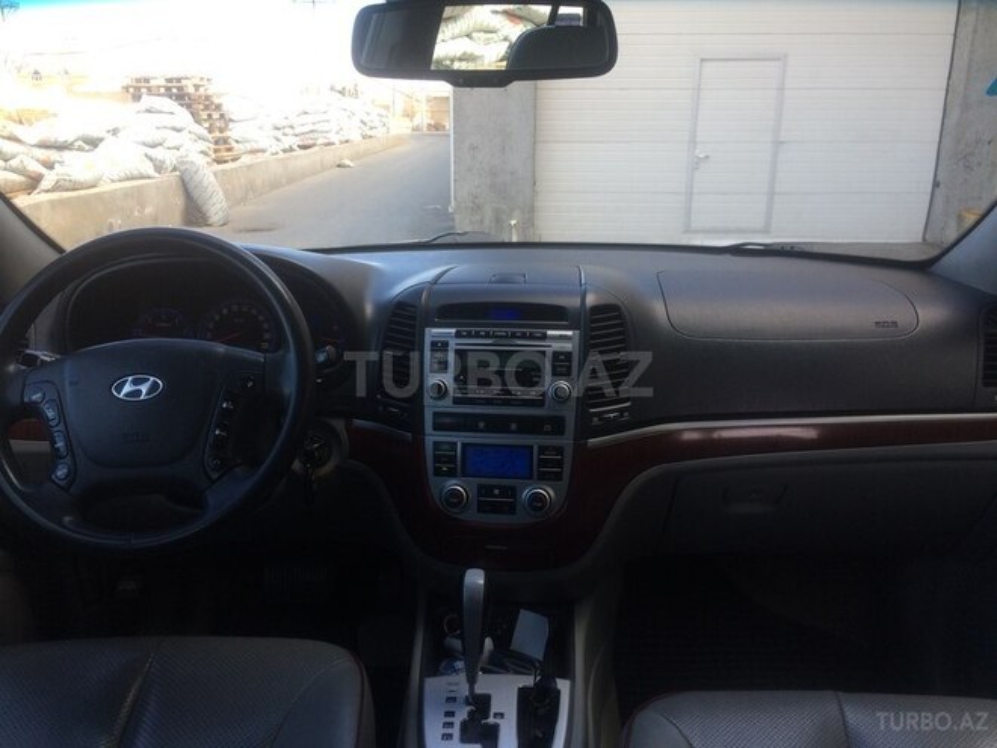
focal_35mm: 29
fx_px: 835
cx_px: 498
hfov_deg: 61.7
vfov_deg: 48.2
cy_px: 374
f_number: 2.2
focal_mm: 4.15
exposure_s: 1/170
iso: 32
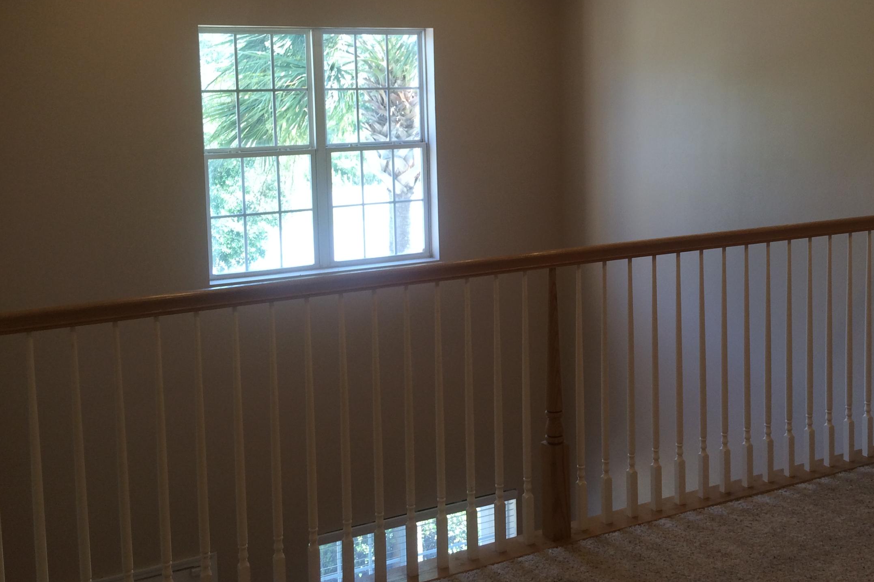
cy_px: 179
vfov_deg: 31.6
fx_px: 1020
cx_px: 518
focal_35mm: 42
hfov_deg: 46.2
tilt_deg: -6.6
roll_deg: +1.6
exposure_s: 1/60
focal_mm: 4.15
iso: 50
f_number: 2.2
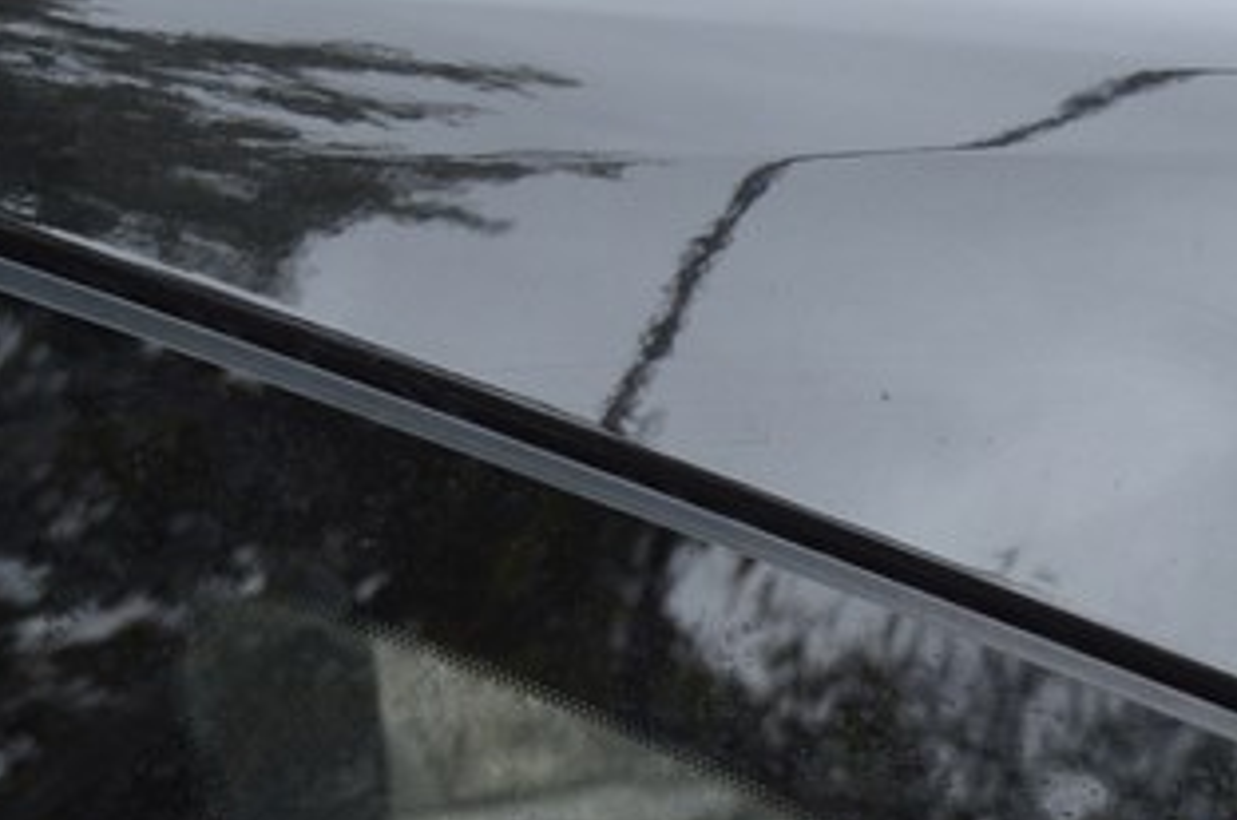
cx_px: 1622
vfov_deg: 10.5
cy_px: 1020
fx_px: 4391
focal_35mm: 128
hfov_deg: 15.3
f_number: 5.6
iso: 200
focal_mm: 26
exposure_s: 1/125
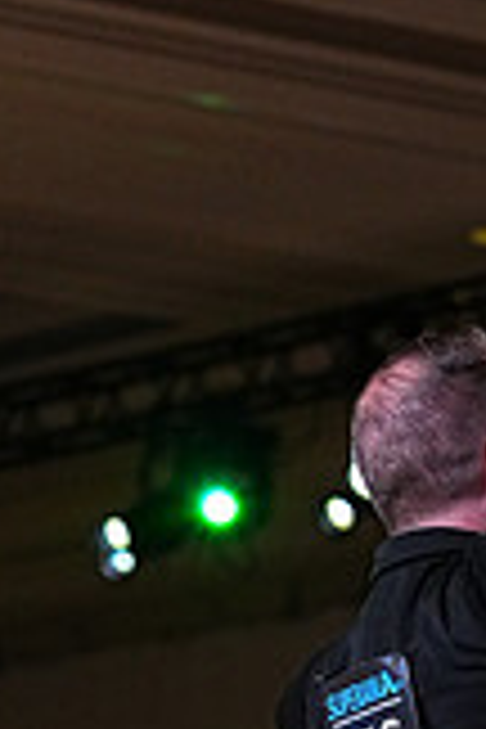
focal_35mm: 358
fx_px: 7249
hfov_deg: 3.8
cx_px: 857
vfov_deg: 5.7
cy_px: 1166
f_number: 4
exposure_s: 1/500
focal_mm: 100
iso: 2500
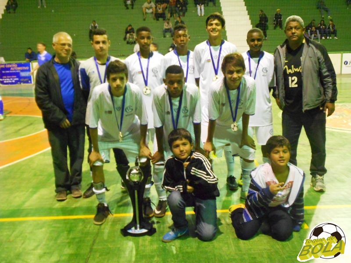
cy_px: 132
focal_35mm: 37
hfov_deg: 50.1
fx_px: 375
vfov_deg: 38.7
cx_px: 176
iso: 800
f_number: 3.9
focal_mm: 6.9
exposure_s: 1/13
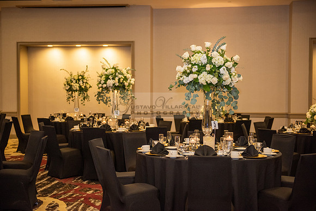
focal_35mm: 55
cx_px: 158
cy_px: 106
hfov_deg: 36.2
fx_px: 483
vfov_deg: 24.6
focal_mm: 55
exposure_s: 1/125
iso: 1600
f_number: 2.8
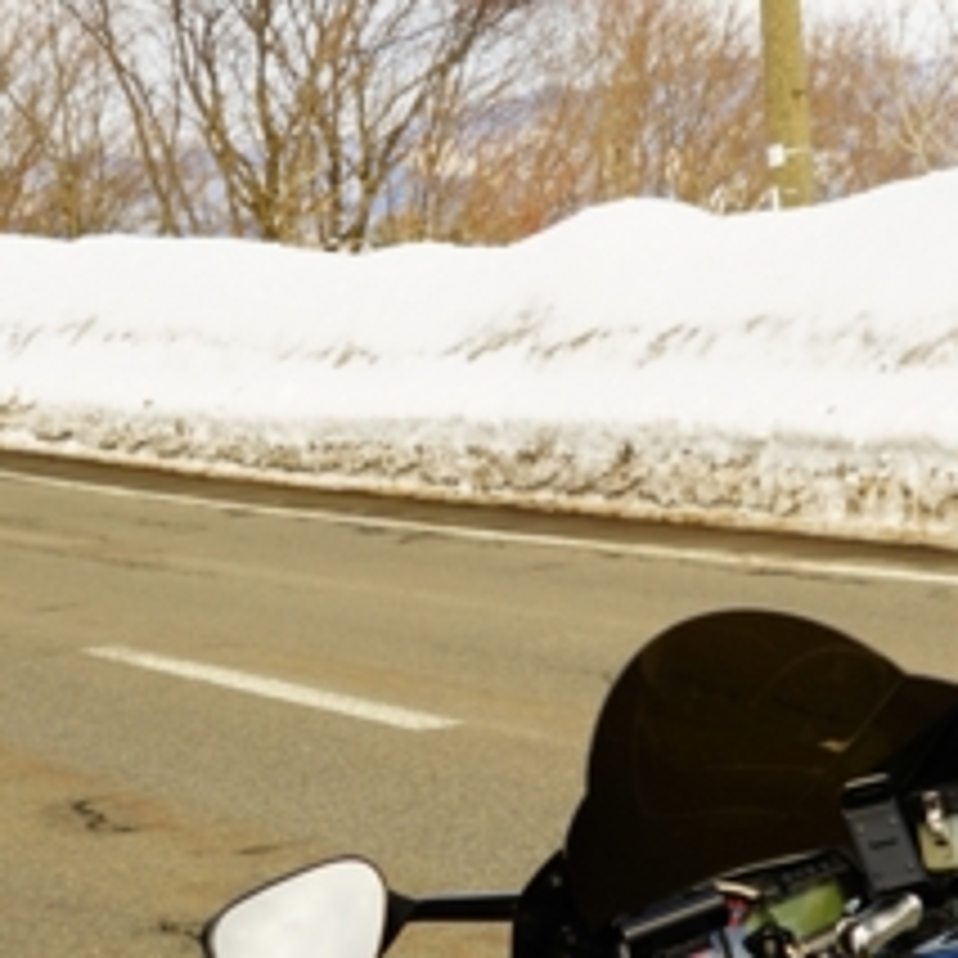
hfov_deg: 12.1
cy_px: 621
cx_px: 679
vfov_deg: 12.1
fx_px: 4509
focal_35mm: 144
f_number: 10
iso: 100
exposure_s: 1/100
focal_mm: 45
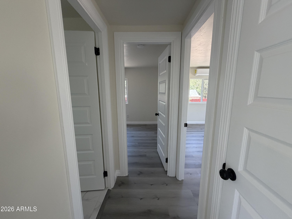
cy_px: 110
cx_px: 146
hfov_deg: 102.1
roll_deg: -0.6
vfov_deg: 85.7
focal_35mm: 14
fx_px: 118
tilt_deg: -9.1
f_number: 2.2
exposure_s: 1/121
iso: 160
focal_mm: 2.22
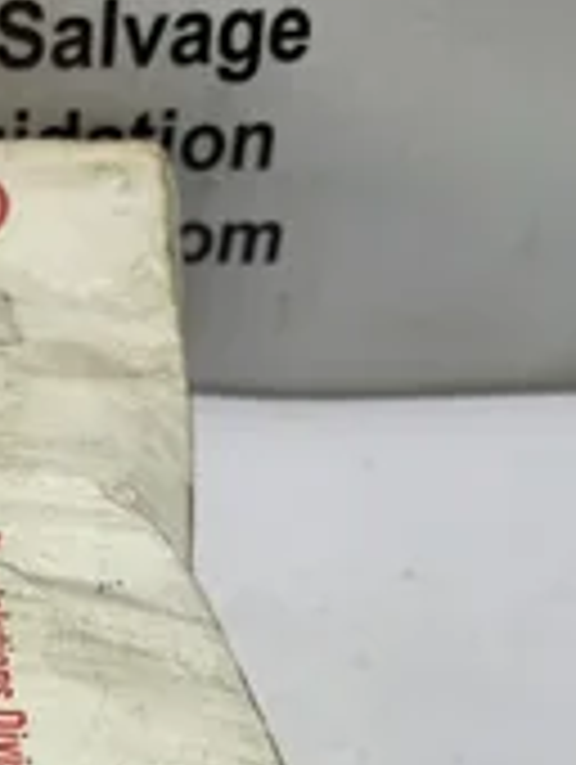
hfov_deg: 22.6
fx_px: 1350
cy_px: 882
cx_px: -76
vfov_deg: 28.2
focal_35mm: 61
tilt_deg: -48.6
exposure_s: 1/608
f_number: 1.6
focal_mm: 5.96
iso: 50
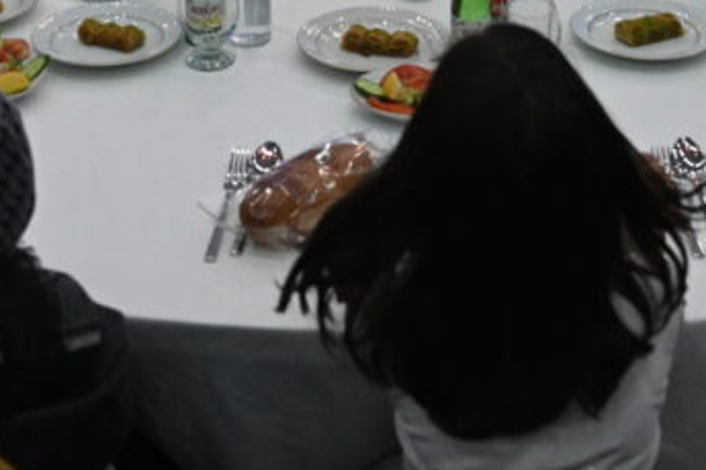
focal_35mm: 89
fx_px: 1745
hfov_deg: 22.9
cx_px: 366
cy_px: -214
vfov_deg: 14.4
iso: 3600
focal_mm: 24
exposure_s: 1/320
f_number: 3.5
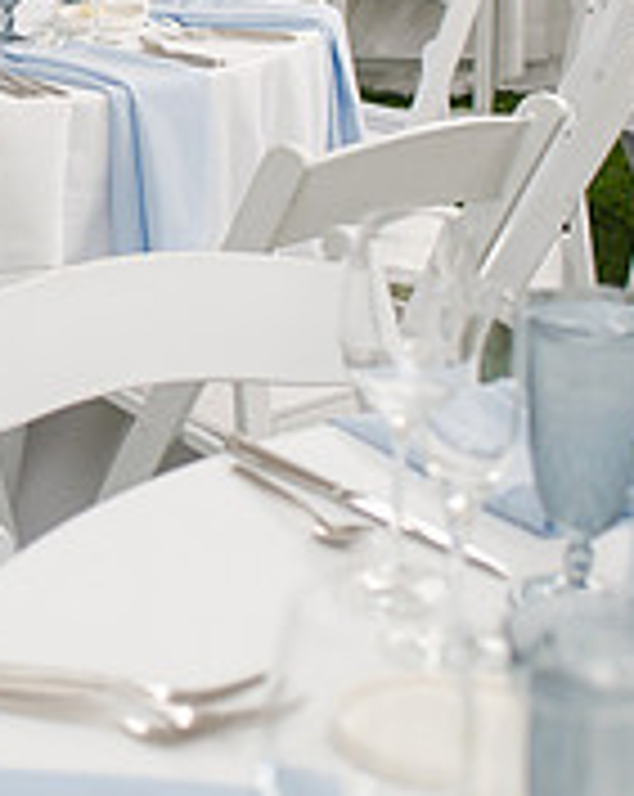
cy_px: 126
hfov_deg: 13.5
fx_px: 2563
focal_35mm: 109
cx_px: -234
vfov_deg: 17.5
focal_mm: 35
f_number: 3.2
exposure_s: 1/200
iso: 140
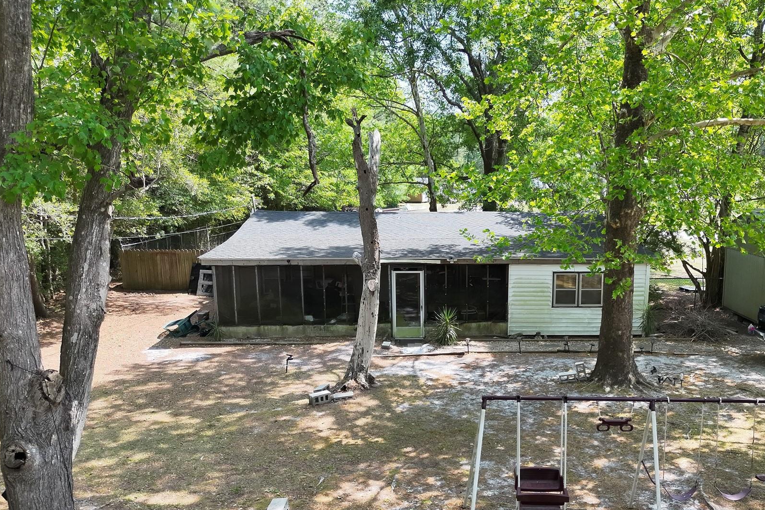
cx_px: 475
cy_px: 288
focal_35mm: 32
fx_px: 680
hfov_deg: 58.0
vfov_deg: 41.0
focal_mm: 6.72
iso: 220
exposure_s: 1/1500
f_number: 1.7
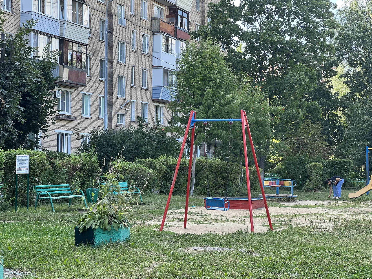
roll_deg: -0.1
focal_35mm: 77
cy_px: 140
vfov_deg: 19.1
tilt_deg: +1.3
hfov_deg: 25.3
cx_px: 186
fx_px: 827
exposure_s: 1/99
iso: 32
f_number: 2.8
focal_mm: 9
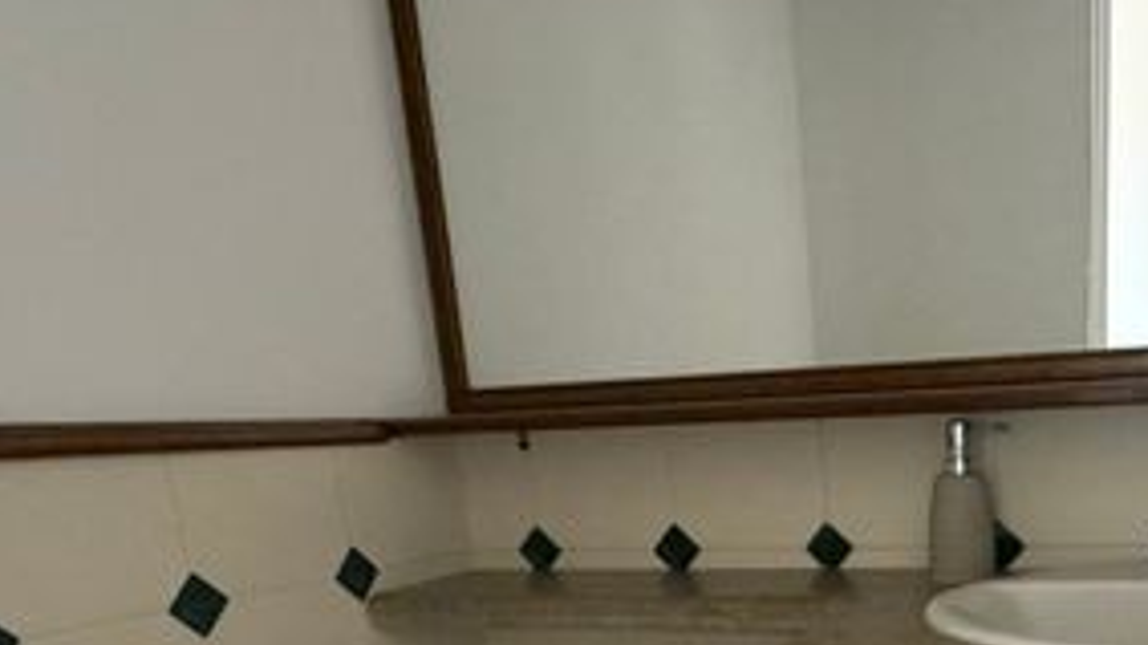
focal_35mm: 36
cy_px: 718
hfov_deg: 52.3
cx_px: 894
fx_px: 1096
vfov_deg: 29.4
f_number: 2.2
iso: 320
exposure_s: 1/121
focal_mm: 2.22
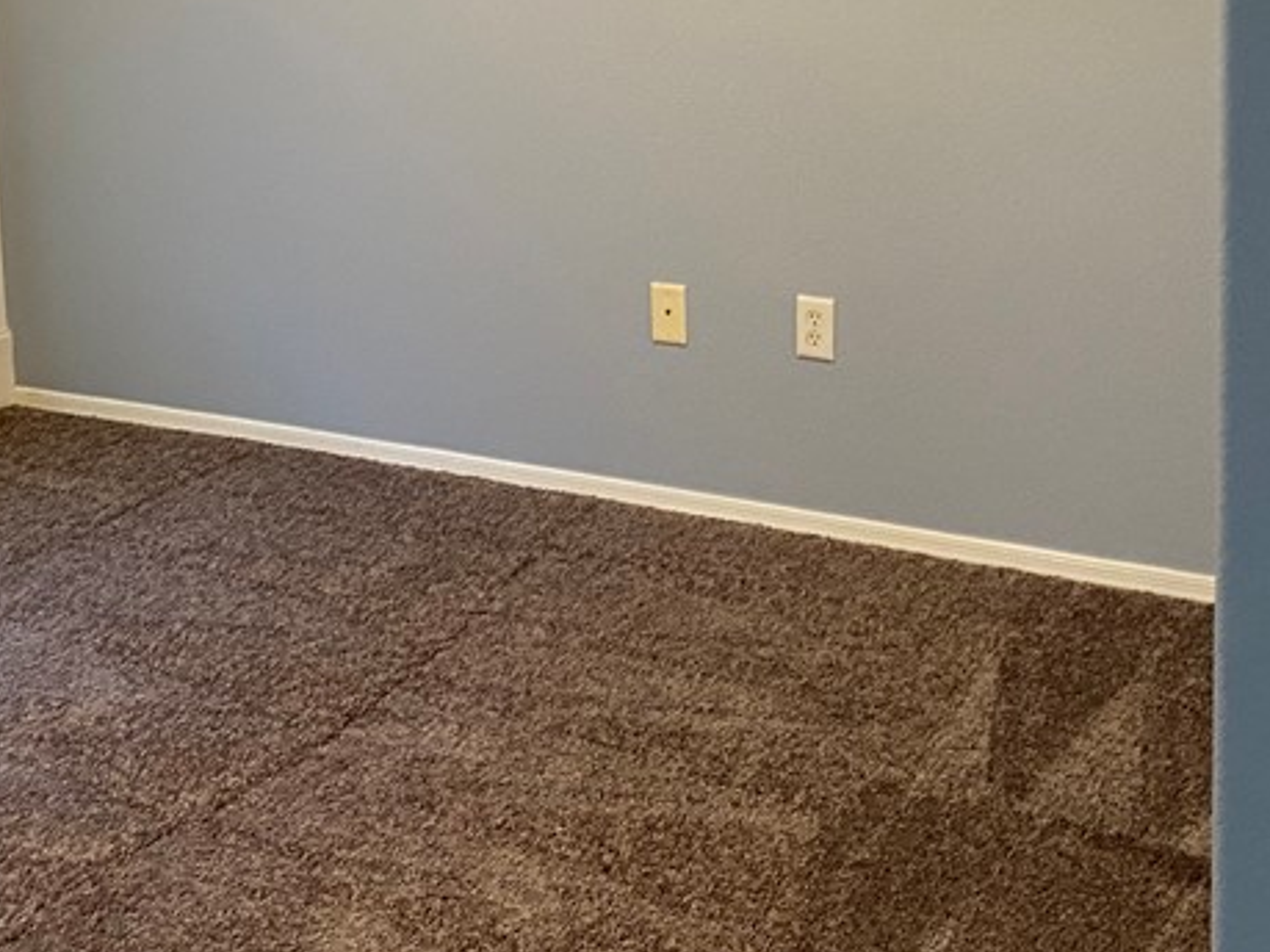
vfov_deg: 24.2
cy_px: 19
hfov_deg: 33.2
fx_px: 2127
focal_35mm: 58
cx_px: 540
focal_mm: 4.25
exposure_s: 1/60
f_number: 1.8
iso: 320
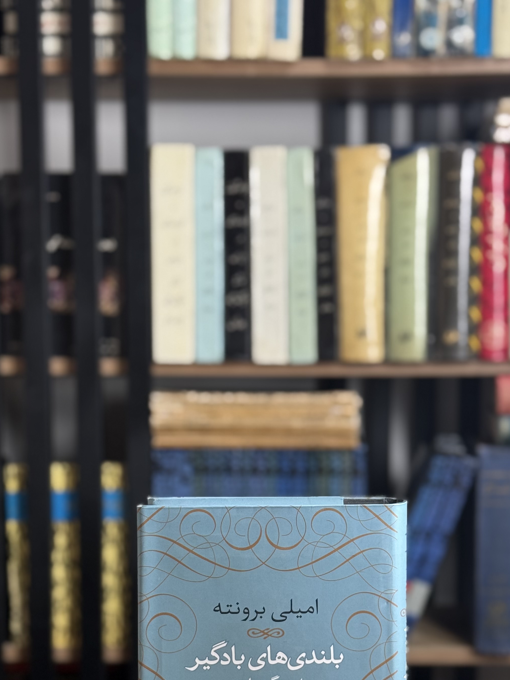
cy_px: 437
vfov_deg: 26.9
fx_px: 1414
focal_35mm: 72
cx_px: 284
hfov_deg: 20.4
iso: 64
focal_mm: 6.76
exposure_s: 1/50
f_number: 1.78
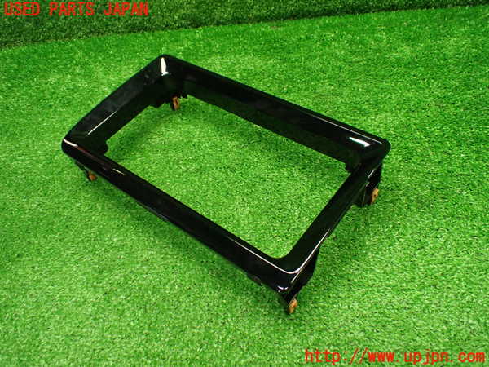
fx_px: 424
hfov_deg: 60.0
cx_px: 244
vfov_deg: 46.8
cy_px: 184
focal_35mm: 30
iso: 800
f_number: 2.3
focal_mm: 5.4
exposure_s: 1/100
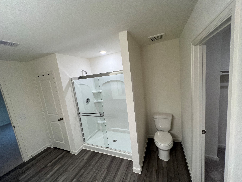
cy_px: 91
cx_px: 121
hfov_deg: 106.2
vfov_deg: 89.9
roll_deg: +7.1
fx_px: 91
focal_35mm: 13
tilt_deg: -9.6
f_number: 1.8
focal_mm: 1.57
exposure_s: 1/120
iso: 125
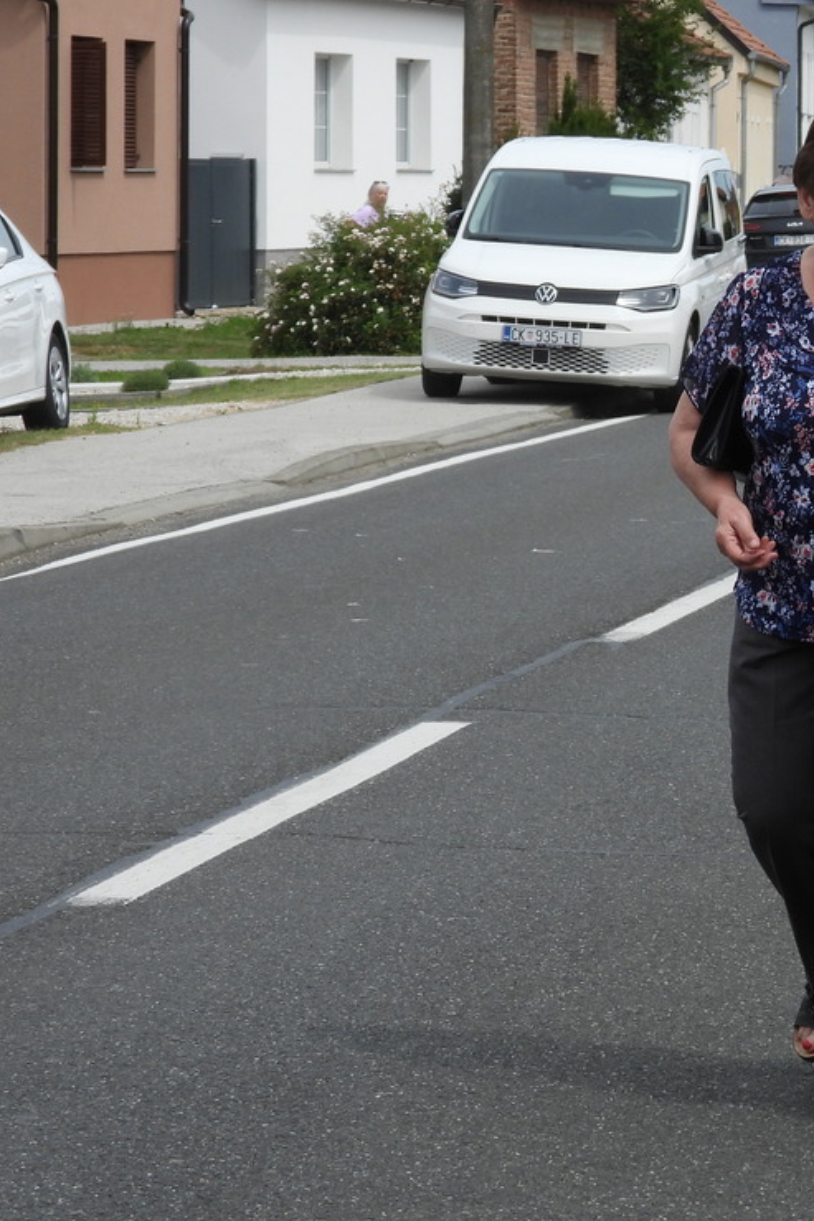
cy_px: 599
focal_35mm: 194
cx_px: 961
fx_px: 6582
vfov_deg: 10.6
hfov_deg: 7.0
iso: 100
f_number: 4
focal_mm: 20.7
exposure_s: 1/800
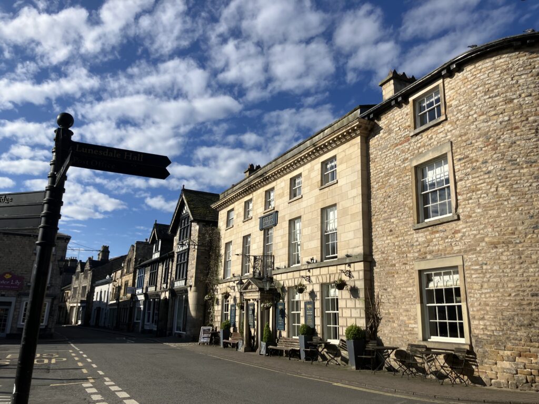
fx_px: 436
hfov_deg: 63.4
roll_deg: -1.2
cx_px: 270
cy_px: 202
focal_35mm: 28
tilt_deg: +16.3
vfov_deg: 49.7
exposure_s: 1/3040
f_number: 1.8
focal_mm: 3.99
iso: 32
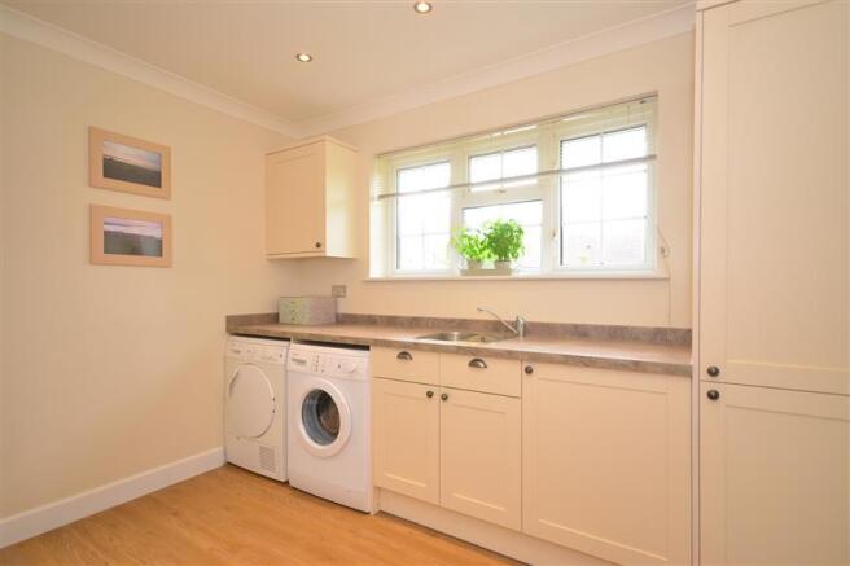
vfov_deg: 67.4
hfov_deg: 90.0
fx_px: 425
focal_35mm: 18
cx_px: 425
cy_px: 283
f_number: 5.6
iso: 400
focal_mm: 12
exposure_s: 1/40
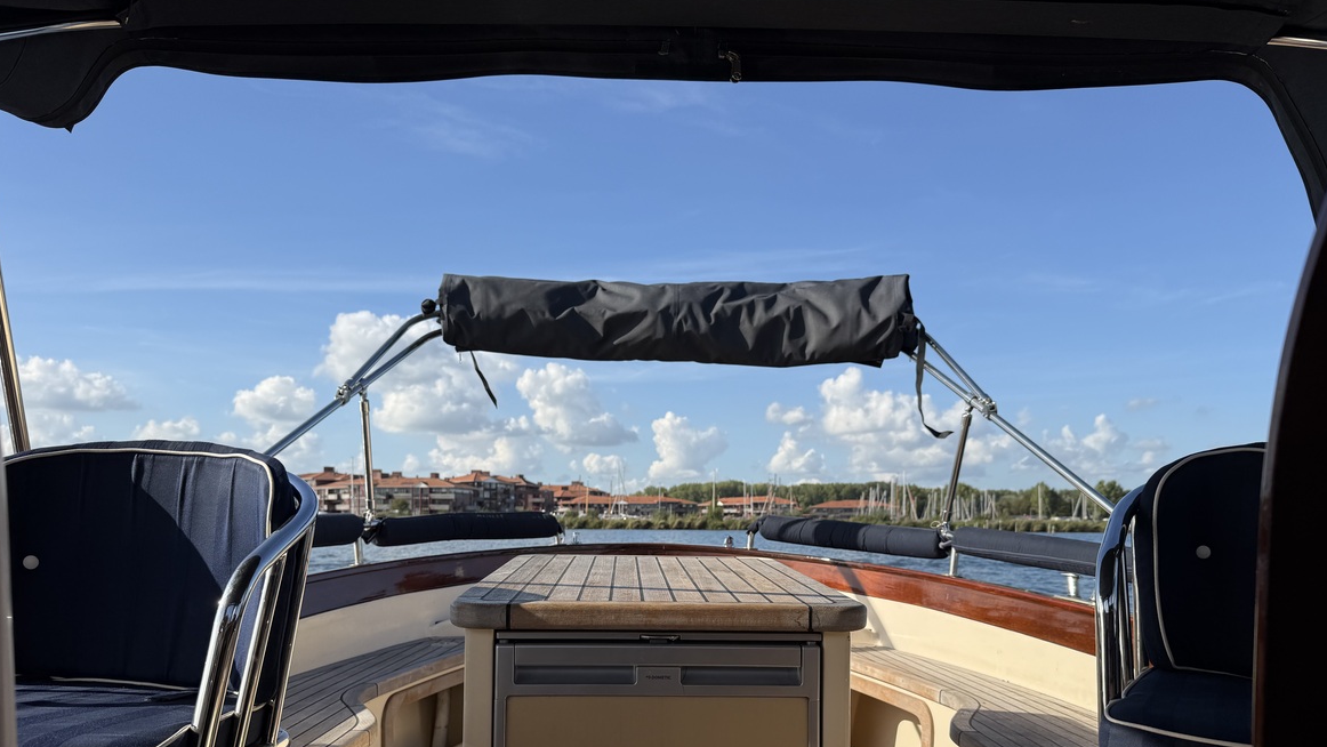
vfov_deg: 42.3
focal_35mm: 27
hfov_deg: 69.9
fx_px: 950
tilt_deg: +1.3
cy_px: 506
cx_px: 657
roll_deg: -0.3
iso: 80
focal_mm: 6.76
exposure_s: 1/4975
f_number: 1.78
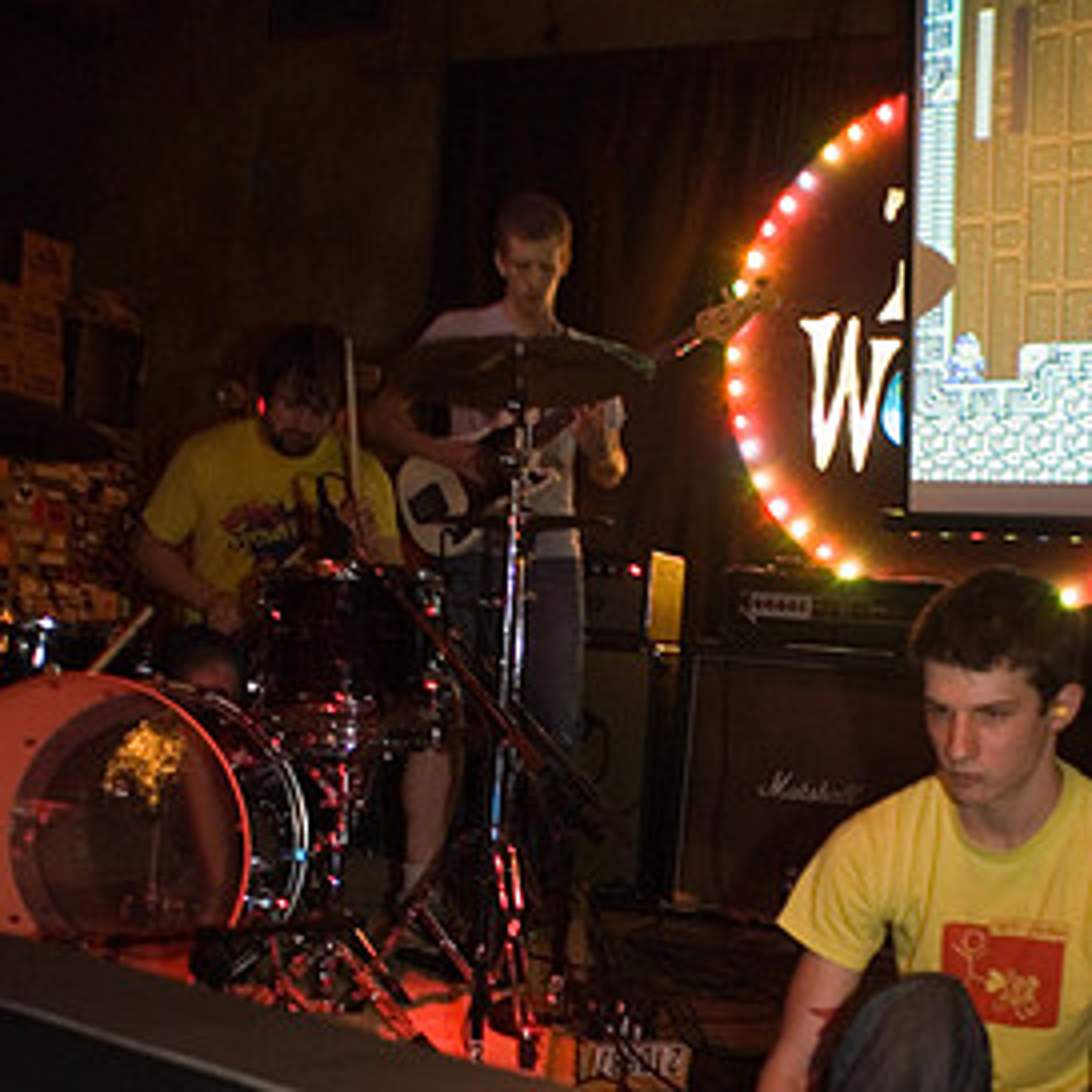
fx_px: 1499
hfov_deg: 40.0
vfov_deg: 39.6
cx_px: 590
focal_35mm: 42
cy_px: 716
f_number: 2.8
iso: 800
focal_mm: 20
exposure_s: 1/10
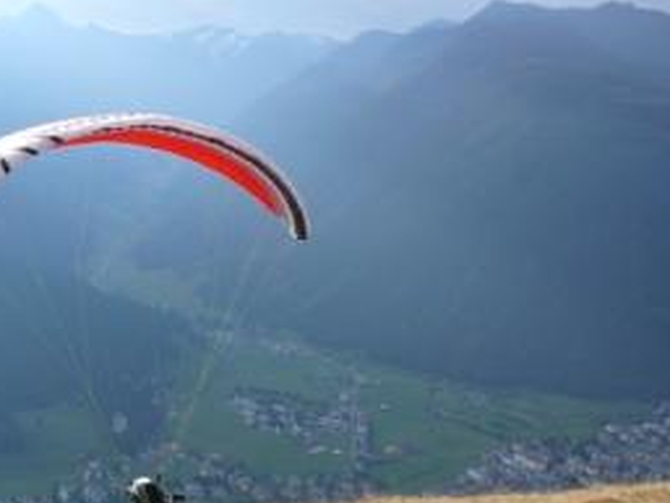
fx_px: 1181
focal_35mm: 61
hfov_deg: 31.0
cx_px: 151
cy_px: 349
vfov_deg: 23.9
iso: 80
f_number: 2.8
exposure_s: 1/800
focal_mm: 5.2
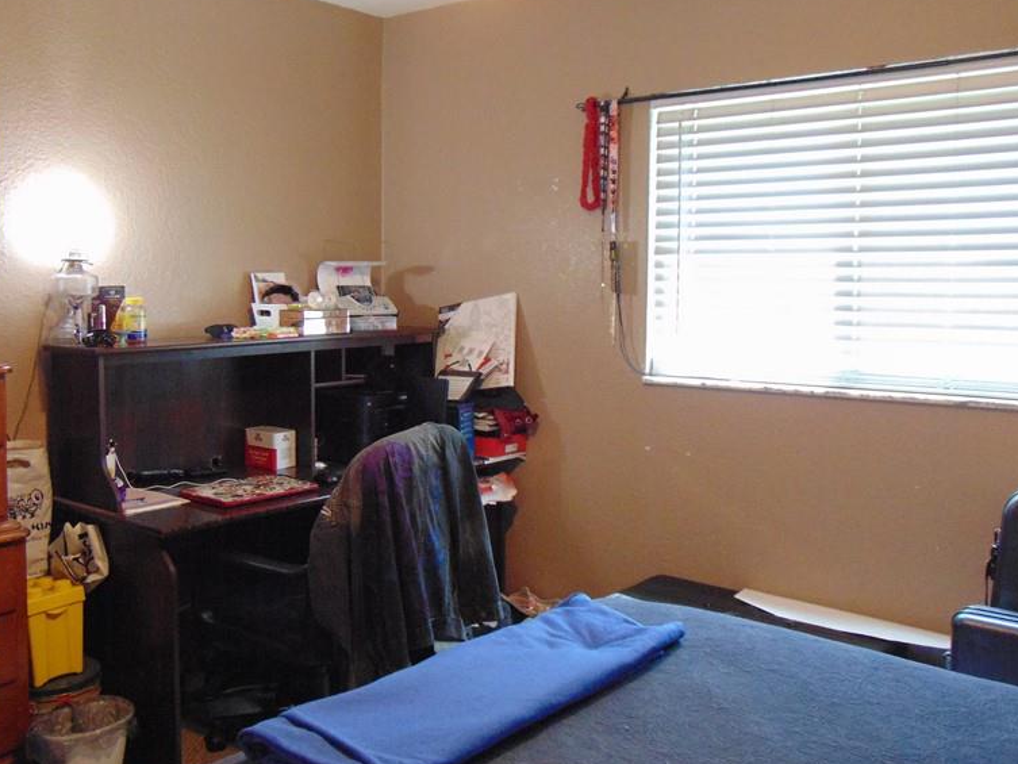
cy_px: 326
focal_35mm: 34
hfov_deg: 53.5
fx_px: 1000
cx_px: 396
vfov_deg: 41.7
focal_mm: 4.5
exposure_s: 1/30
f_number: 3
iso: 400
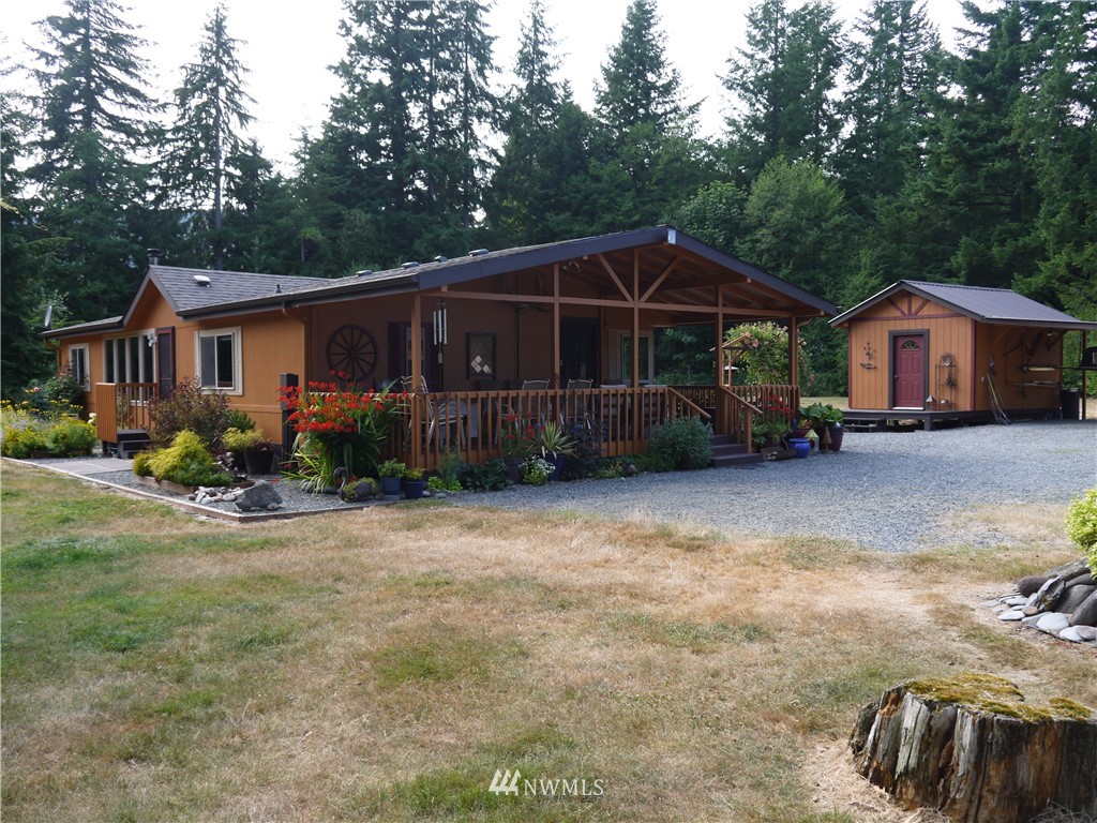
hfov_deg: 56.8
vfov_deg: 44.2
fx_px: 1014
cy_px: 412
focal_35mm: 32
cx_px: 548
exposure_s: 1/200
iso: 160
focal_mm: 16
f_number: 5
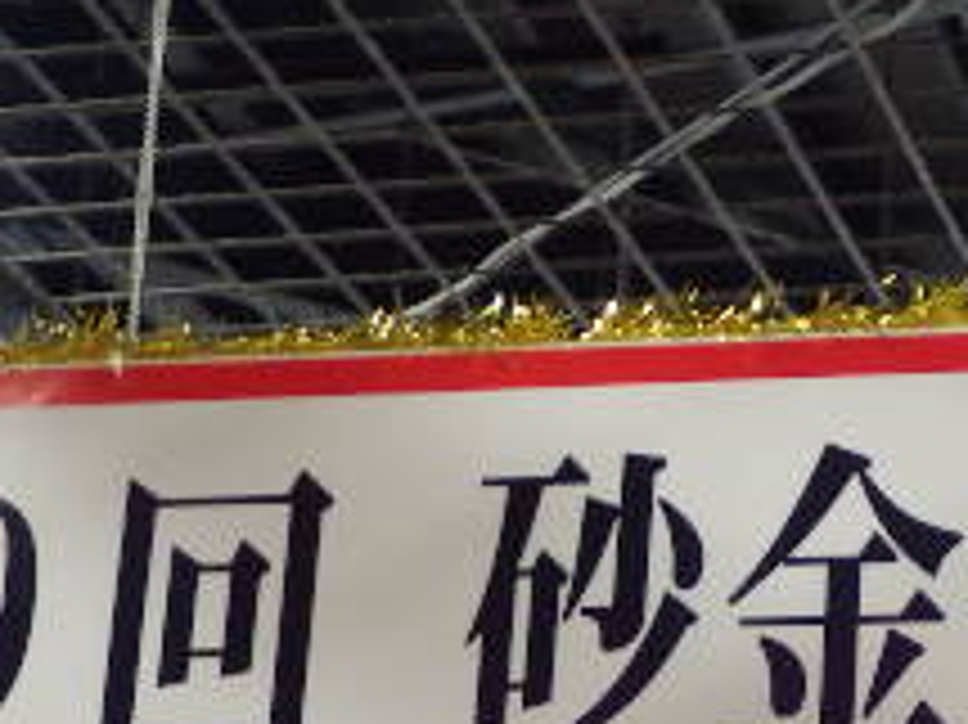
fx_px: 3913
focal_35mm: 140
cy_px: 630
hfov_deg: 13.9
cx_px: 932
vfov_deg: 10.5
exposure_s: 1/60
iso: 500
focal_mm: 8.4
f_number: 3.1
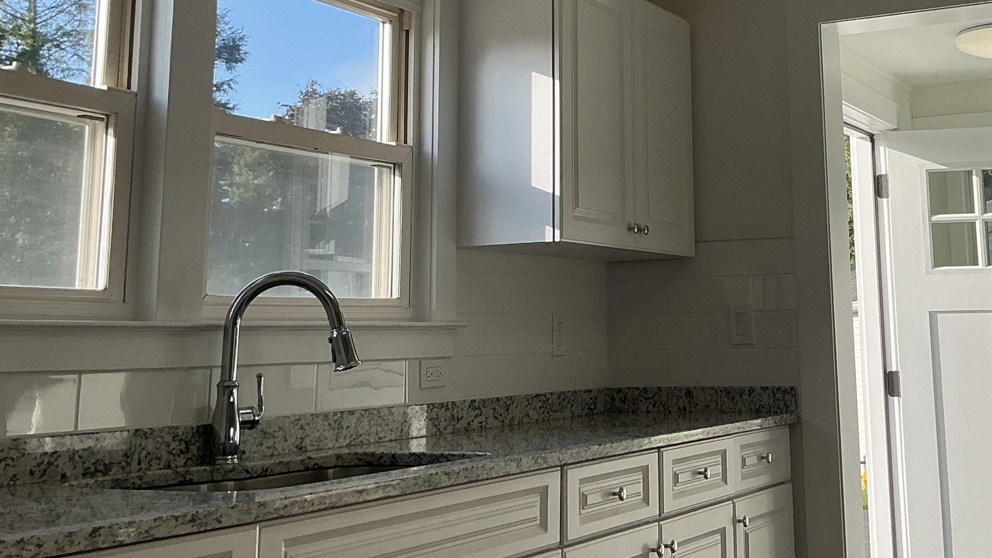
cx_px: 684
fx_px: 1342
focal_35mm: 51
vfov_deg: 23.0
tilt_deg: +12.2
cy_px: 70
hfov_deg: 39.9
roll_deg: +2.1
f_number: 1.8
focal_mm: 3
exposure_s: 1/545
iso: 25
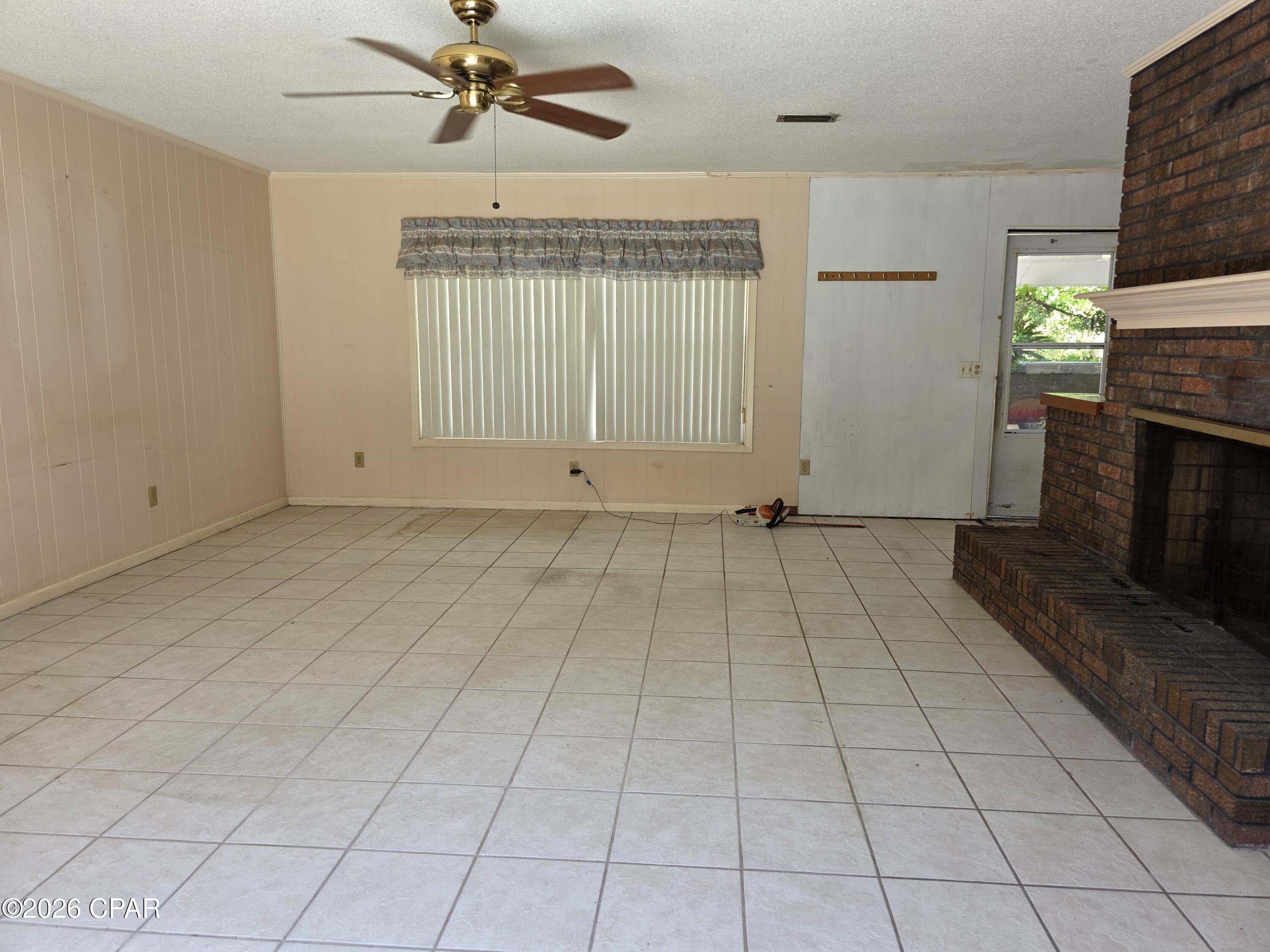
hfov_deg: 73.9
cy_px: 476
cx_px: 635
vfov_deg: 58.9
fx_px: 844
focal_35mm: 23
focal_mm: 6.3
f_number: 1.7
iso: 80
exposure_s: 1/180
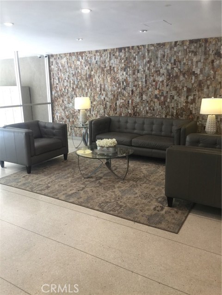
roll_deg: +2.6
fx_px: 248
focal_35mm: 29
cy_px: 148
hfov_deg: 48.2
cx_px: 111
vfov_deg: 61.7
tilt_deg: -14.2
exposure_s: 1/15
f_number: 2.2
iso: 40
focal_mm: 4.15
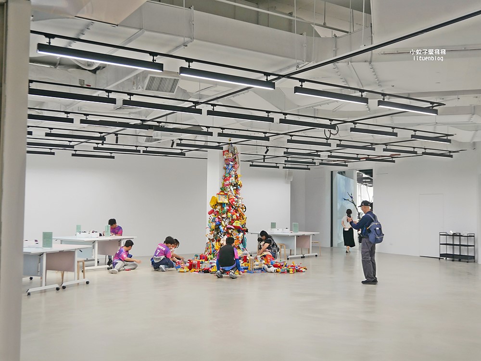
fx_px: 528
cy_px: 180
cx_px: 240
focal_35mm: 38
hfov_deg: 49.0
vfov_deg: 37.8
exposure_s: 1/60
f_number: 4.3
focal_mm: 19
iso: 500
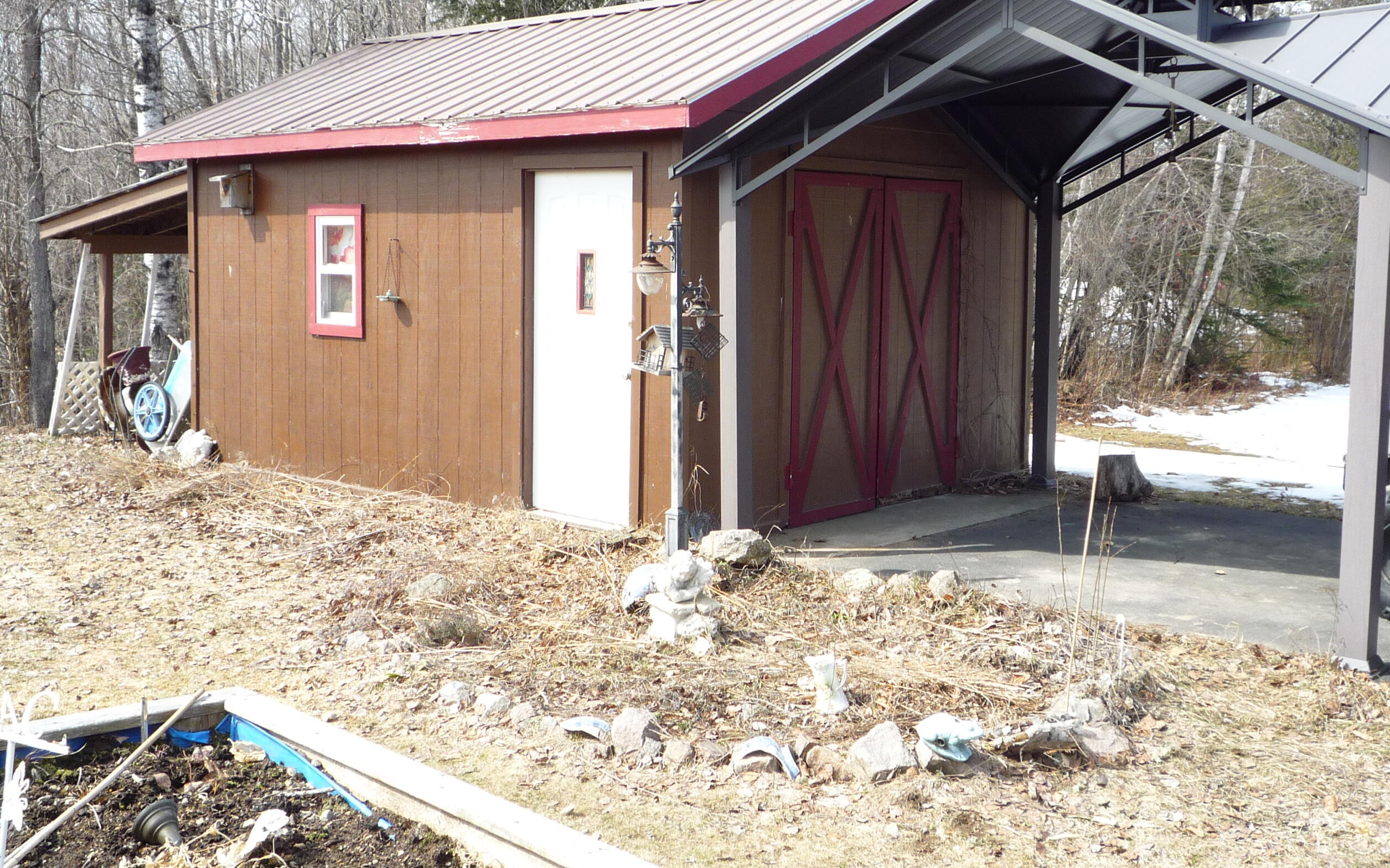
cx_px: 759
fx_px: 1439
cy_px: 352
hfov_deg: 51.5
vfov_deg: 33.5
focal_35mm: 38
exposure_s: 1/250
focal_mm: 5.3
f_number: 3.4
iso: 100
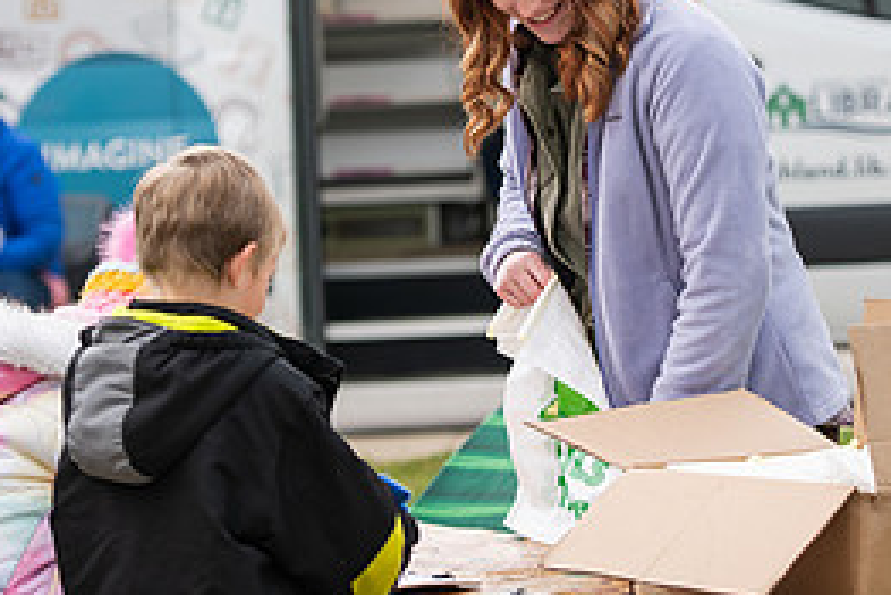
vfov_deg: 6.5
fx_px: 5200
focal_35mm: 210
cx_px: 473
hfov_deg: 9.8
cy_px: 46
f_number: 3.2
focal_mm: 95
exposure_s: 1/320
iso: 250
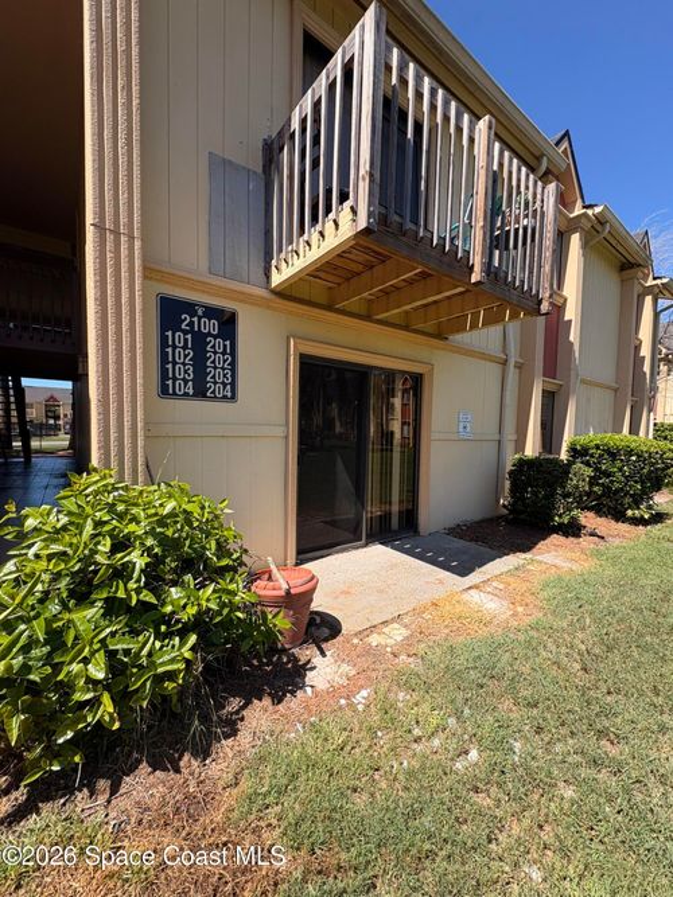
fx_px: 363
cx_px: 336
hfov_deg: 85.7
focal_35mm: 14
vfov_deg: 102.1
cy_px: 448
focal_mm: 2.22
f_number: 2.2
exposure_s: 1/779
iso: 50
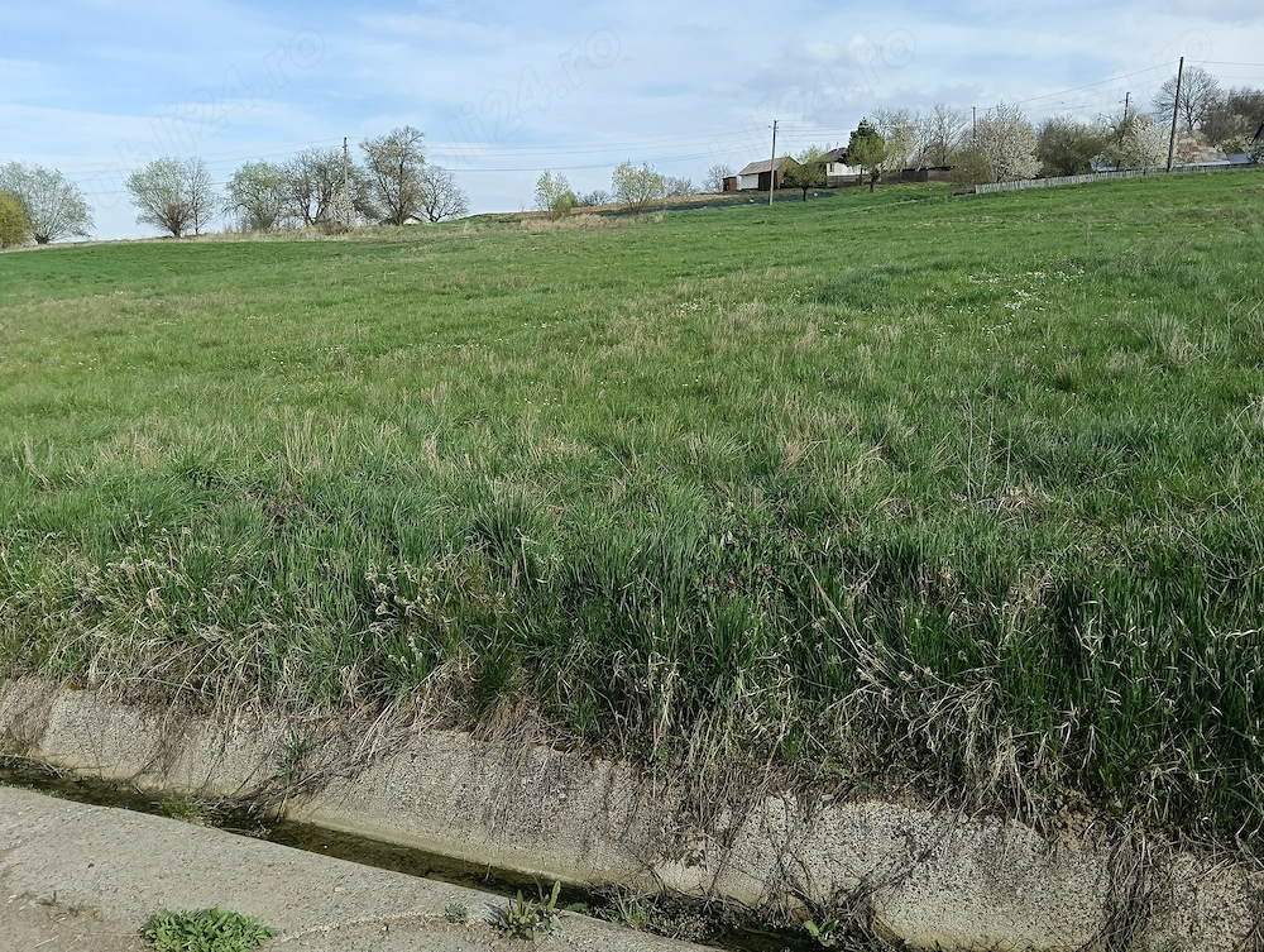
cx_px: 632
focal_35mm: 27
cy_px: 476
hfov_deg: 65.2
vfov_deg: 51.5
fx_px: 987
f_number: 1.8
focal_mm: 3.98
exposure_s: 1/613
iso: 64
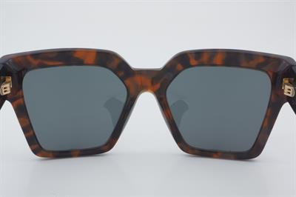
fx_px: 431
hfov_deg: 37.9
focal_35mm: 52
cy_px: 98
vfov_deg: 25.7
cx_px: 148
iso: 100
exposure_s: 1/3
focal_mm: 35
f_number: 32
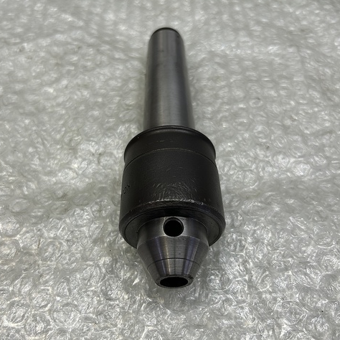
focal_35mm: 31
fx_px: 344
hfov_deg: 52.5
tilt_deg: -57.0
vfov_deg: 52.5
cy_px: 171
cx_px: 164
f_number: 1.5
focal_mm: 5.7
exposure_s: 1/464
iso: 50
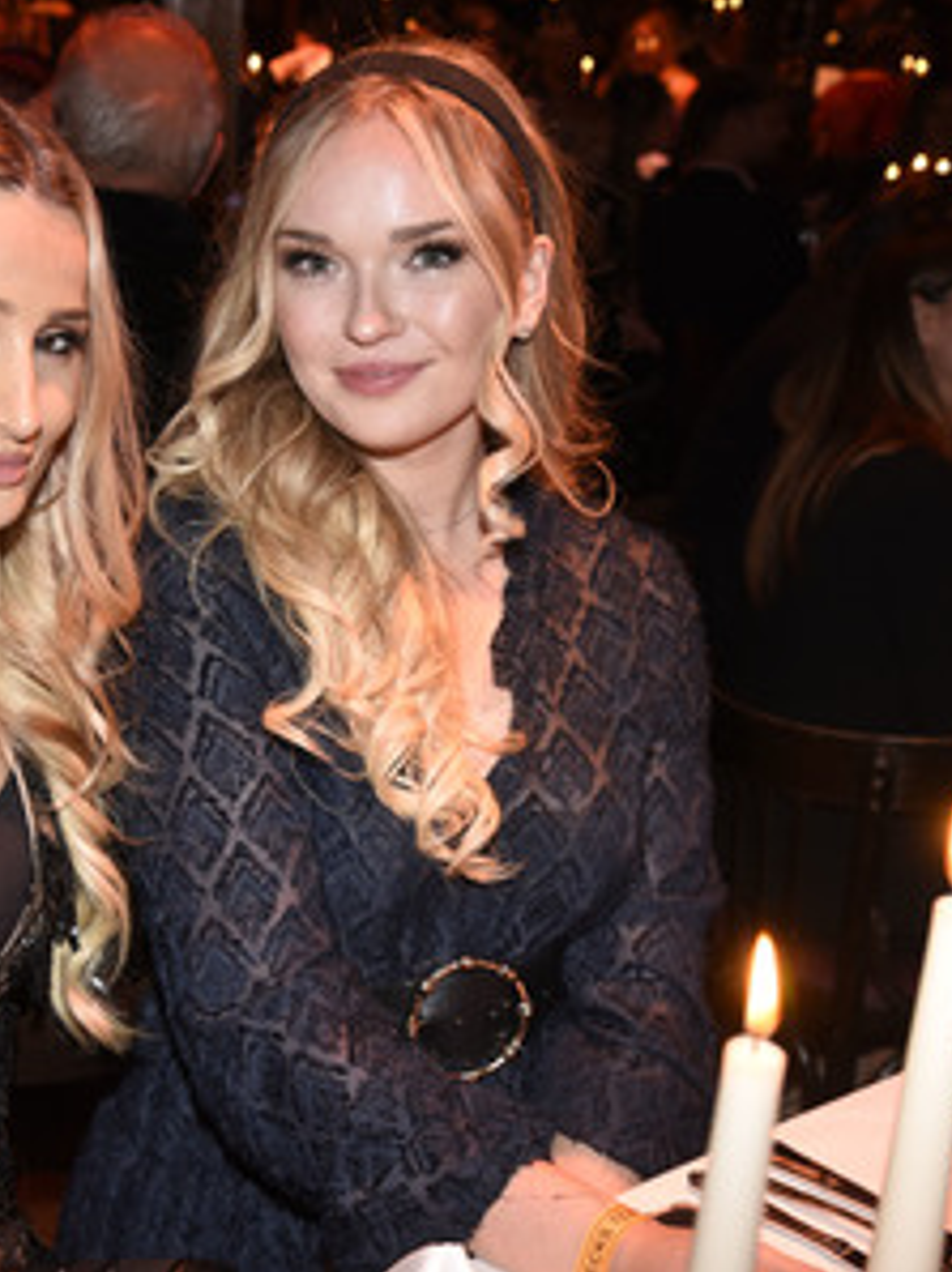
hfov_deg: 22.6
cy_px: 636
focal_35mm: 64
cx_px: 194
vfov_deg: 30.3
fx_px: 2350
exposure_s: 1/60
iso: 1600
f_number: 6.3
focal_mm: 44
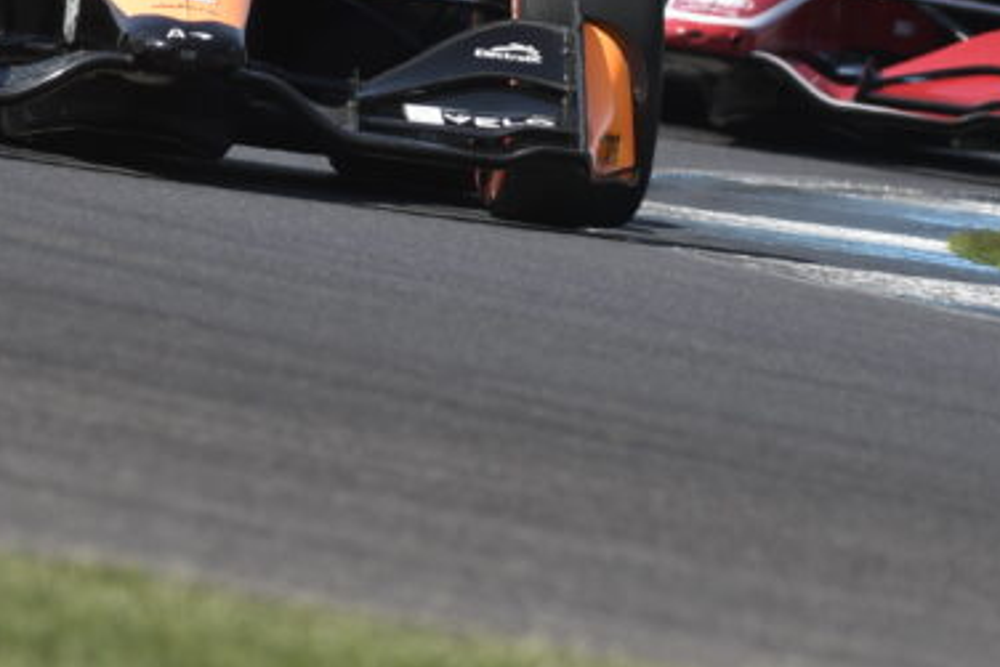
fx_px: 34067
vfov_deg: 1.1
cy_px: -84
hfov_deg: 1.7
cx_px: 309
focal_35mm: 1226
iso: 250
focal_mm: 300
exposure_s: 1/2000
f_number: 5.6
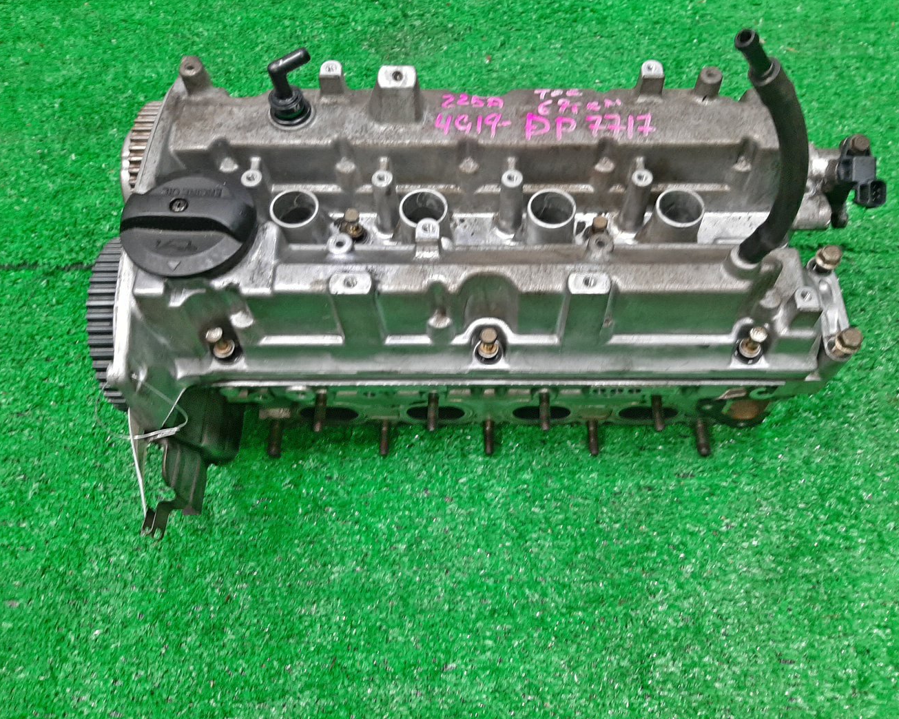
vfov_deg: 51.5
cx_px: 477
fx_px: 745
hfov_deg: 62.2
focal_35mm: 28
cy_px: 358
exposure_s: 1/50
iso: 169
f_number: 1.7
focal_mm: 3.93
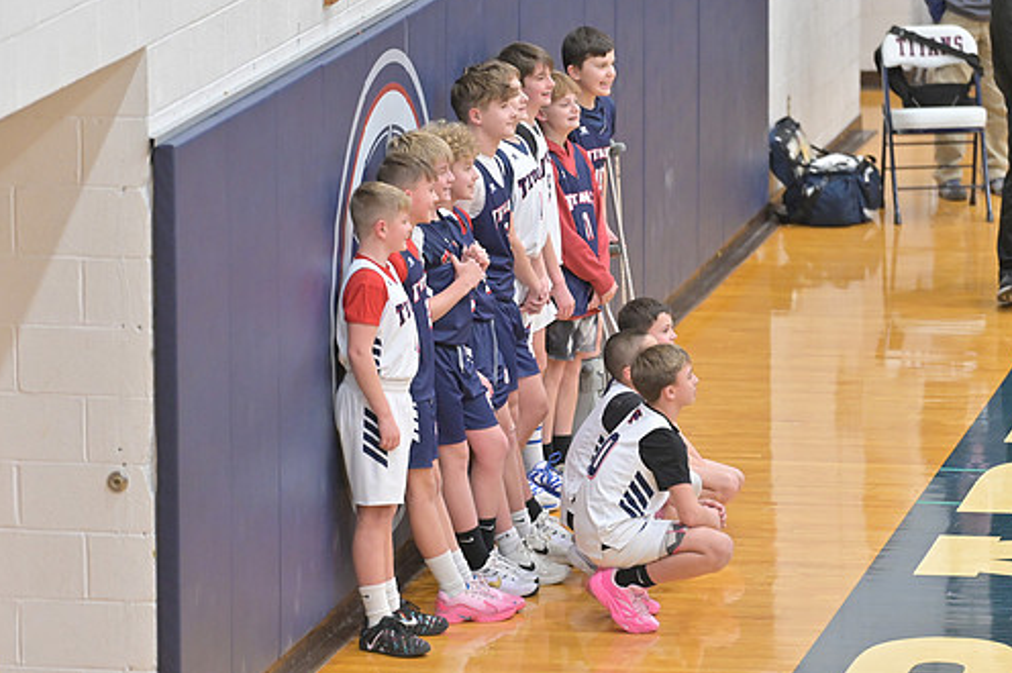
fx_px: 6573
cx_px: 553
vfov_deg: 5.9
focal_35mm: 234
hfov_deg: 8.8
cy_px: 347
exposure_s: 1/400
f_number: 4
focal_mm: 200
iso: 4500
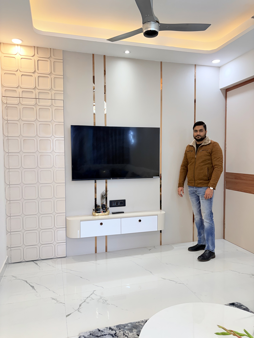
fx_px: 254
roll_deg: -0.1
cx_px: 127
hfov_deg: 53.1
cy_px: 169
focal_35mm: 26
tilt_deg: -2.1
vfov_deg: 67.3
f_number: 1.6
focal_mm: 5.96
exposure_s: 1/100
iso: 50
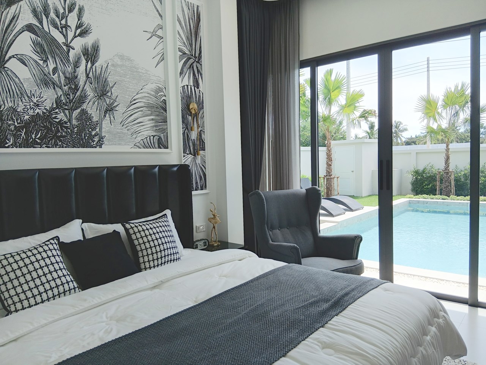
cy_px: 182
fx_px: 309
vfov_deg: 61.1
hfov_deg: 76.4
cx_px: 243
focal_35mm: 22
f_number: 1.8
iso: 40
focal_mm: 3.86
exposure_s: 1/100
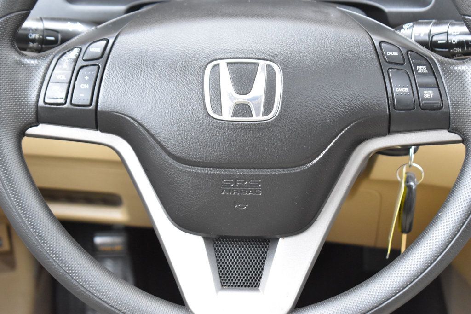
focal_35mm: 82
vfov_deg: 16.5
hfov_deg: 24.6
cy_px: 157
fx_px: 1079
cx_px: 236
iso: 3200
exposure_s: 1/125
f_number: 5.6
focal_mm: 55
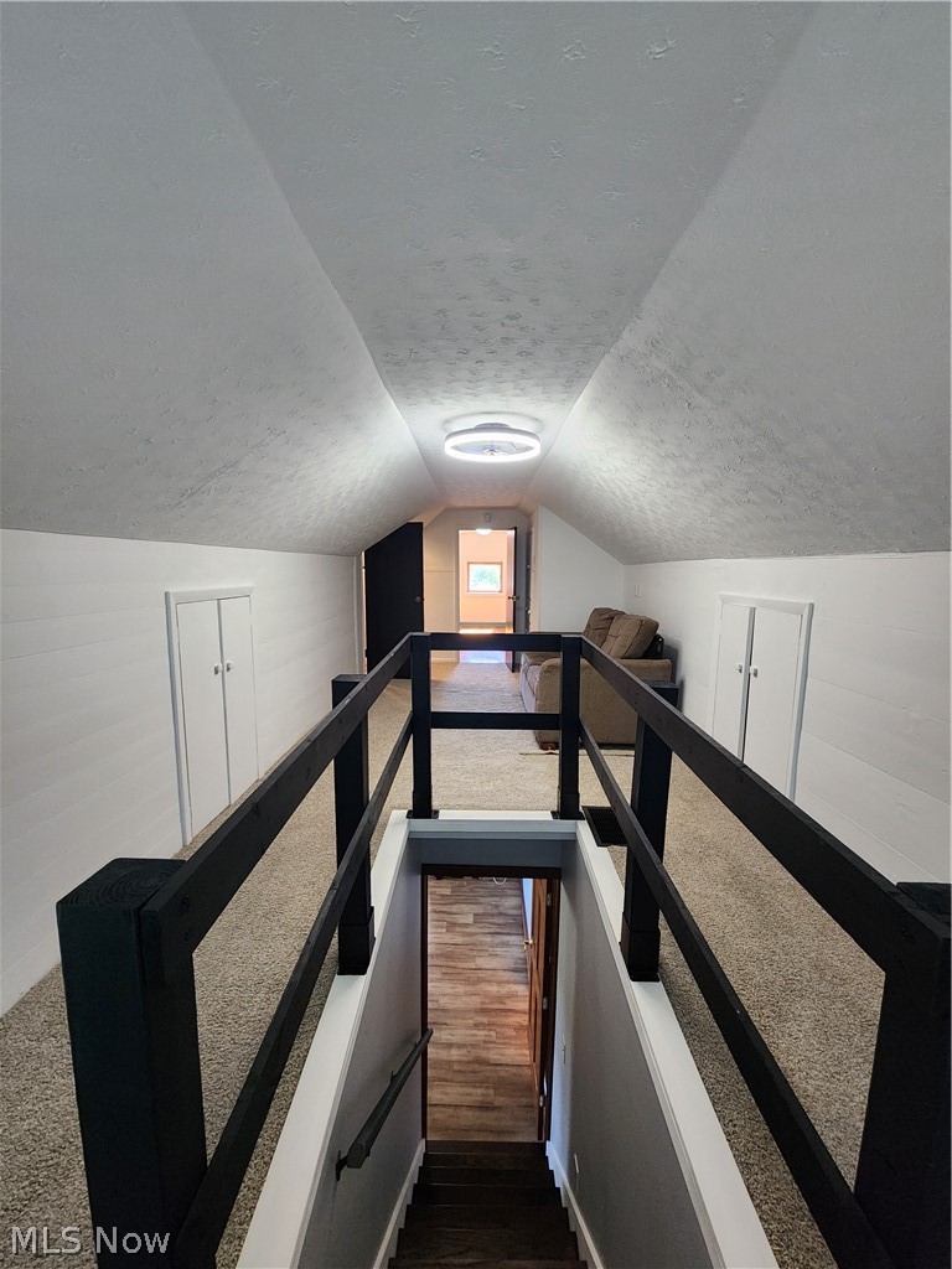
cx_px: 476
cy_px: 634
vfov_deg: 106.2
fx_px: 477
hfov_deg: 89.9
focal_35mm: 13
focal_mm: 2.2
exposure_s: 1/60
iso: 400
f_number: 2.2
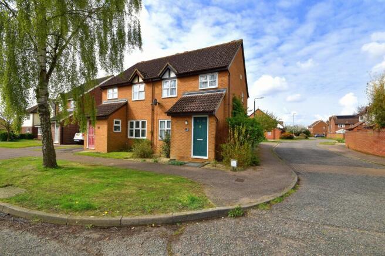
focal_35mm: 15
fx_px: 160
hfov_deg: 100.4
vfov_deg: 77.3
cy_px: 128
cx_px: 192
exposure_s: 1/200
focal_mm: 10
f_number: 9
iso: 100
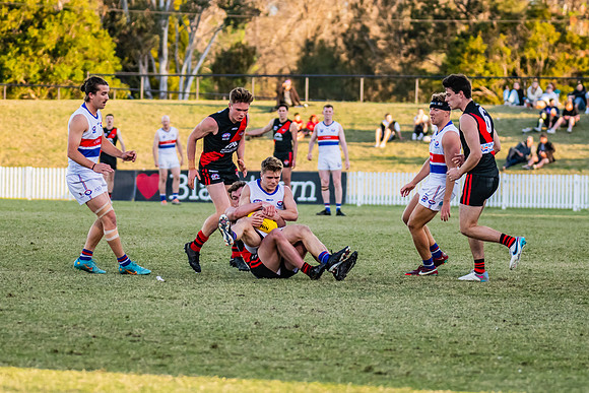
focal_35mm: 291
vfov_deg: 4.7
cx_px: 282
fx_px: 4754
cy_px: 213
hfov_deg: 7.1
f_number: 4
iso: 1250
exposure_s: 1/1600
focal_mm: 170
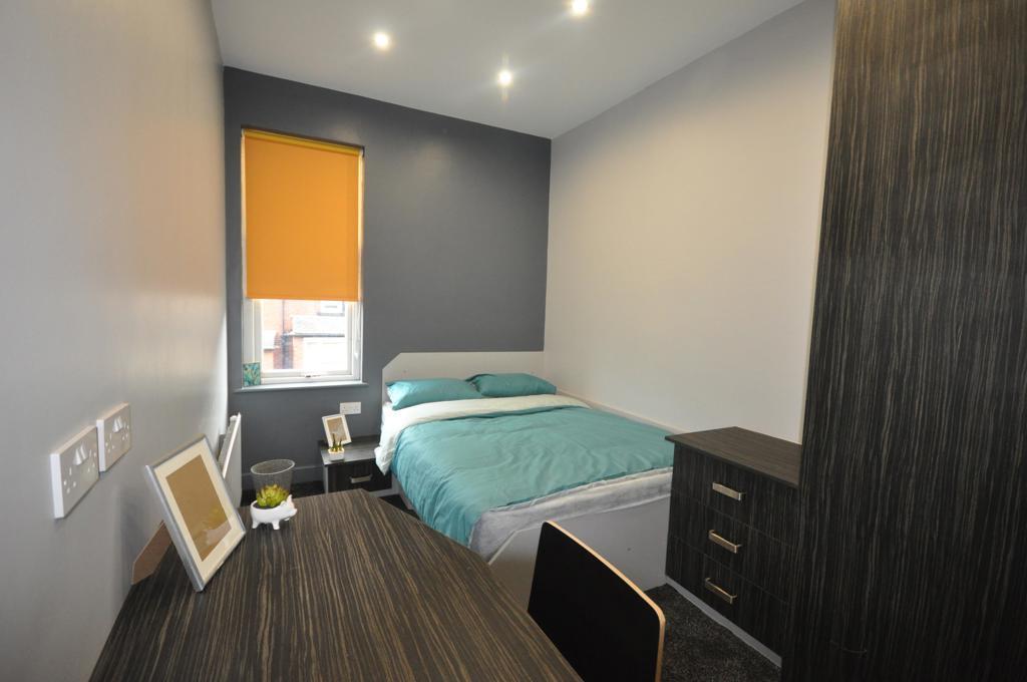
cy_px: 341
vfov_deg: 77.2
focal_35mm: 15
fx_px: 427
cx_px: 514
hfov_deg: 100.5
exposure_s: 1/60
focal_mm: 10
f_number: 4.5
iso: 1250
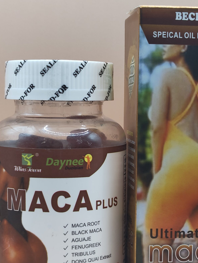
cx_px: 132
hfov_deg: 18.2
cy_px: 151
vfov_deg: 24.1
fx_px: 618
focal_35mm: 81
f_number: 1.88
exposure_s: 1/100
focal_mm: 5.56
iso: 202
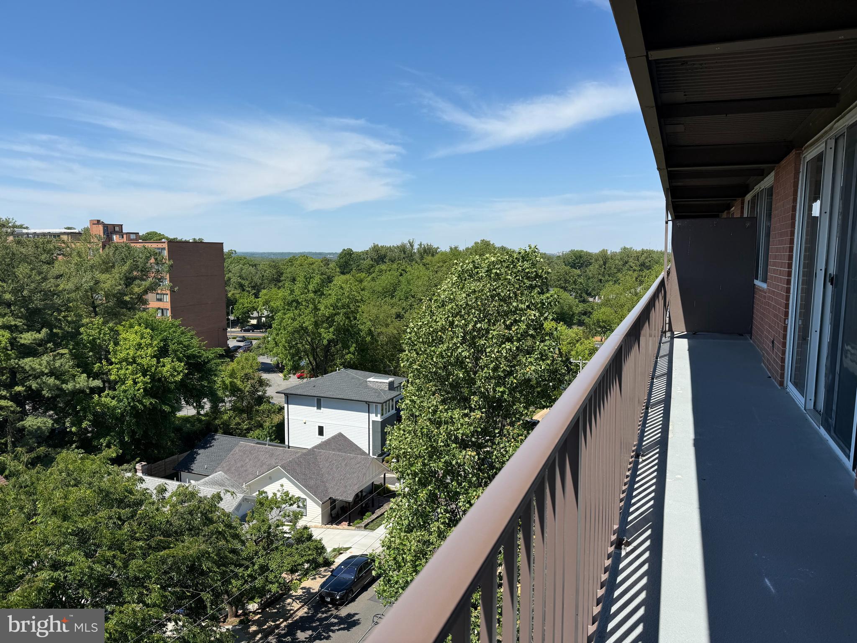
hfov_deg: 71.6
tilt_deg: -6.0
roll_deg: +0.1
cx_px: 428
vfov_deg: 56.8
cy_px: 322
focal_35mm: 24
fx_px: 594
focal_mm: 6.76
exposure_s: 1/4673
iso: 80
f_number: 1.78
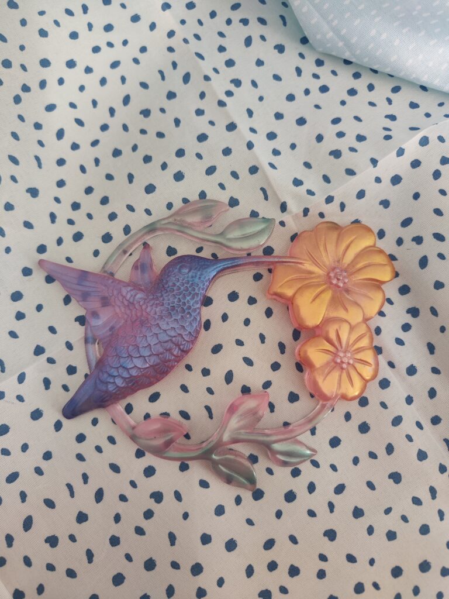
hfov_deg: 56.8
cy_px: 300
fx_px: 415
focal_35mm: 24
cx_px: 224
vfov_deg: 71.6
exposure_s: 1/100
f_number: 1.88
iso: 217
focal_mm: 5.59
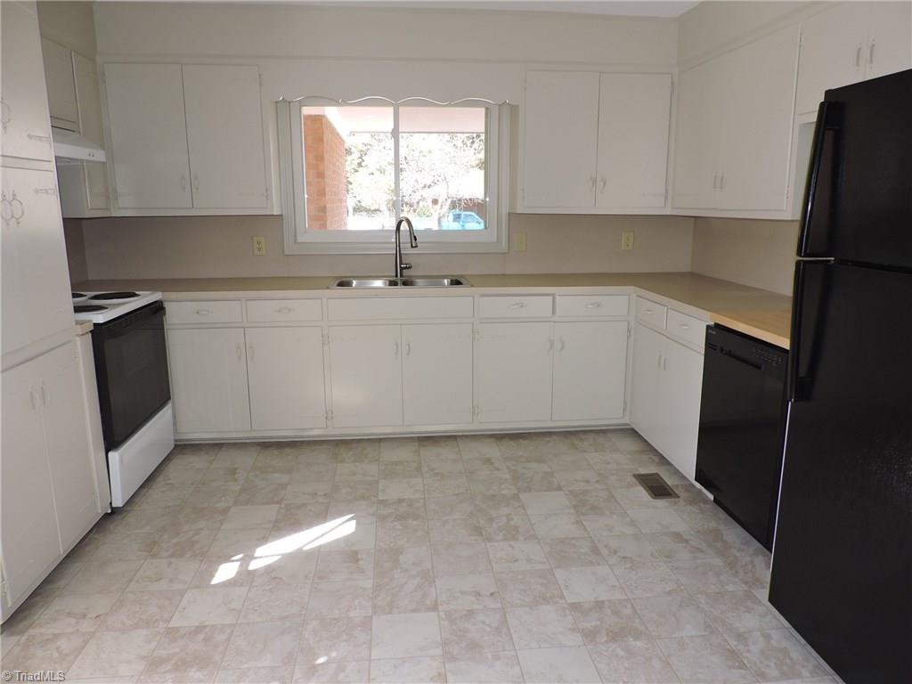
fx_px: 632
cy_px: 342
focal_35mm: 24
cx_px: 456
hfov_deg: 71.6
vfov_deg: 56.8
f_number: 3
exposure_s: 1/30
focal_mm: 4.3
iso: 100
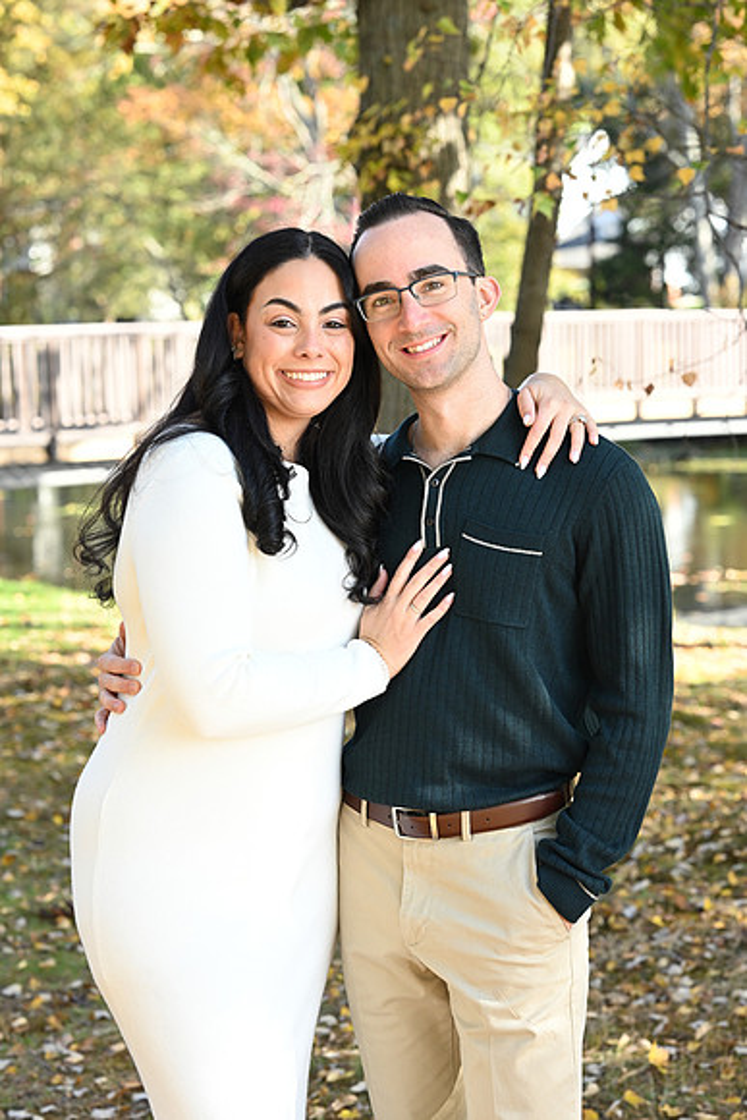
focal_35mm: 85
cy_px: 560
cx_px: 374
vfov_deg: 23.9
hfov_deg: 16.1
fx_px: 2644
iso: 320
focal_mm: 85
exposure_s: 1/160
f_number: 5.6
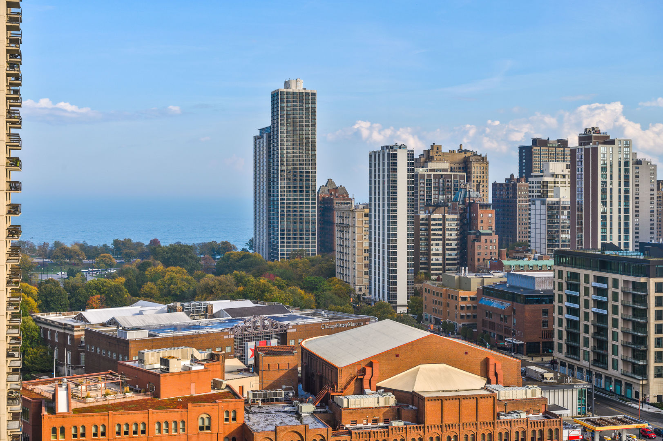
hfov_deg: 40.4
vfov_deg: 27.5
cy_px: 220
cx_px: 332
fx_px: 902
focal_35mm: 49
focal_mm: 49
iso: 100
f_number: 8
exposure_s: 1/100
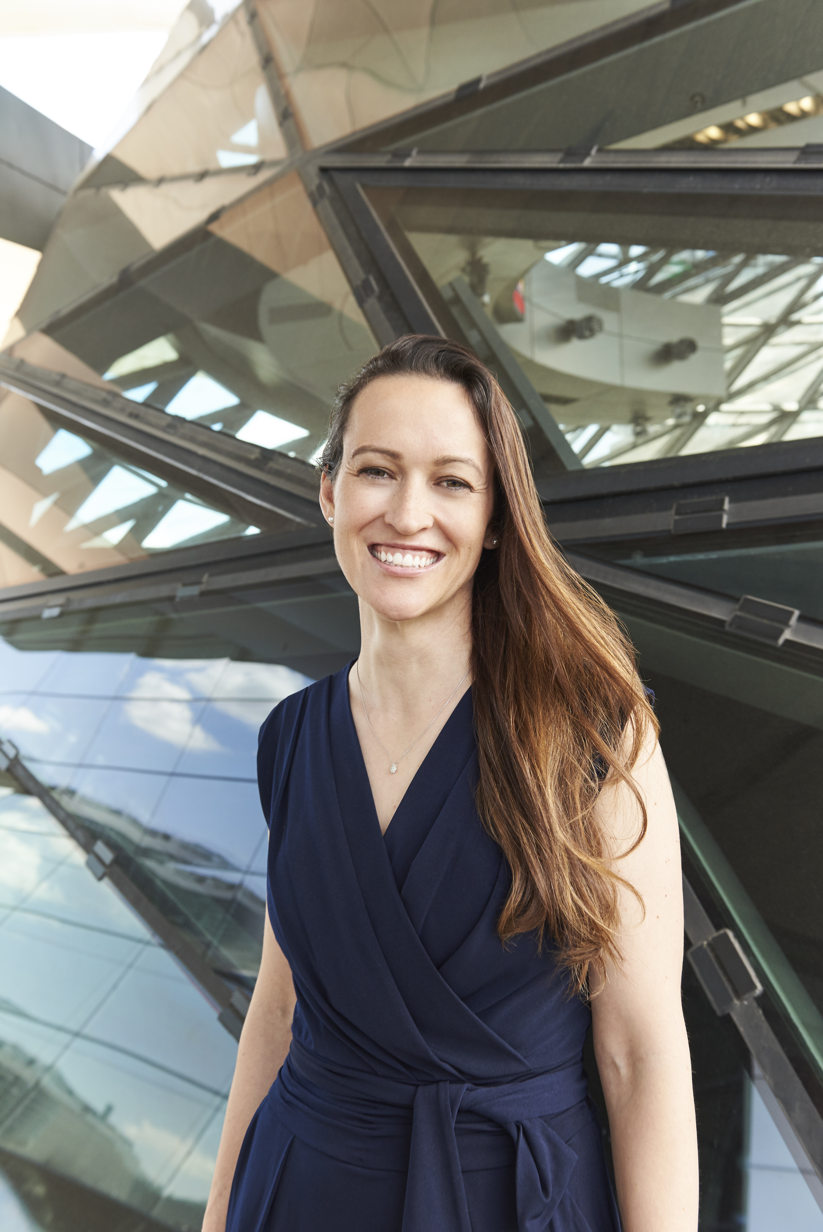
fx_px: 1165
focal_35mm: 34
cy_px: 616
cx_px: 412
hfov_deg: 38.9
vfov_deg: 55.8
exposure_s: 1/125
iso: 400
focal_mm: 34
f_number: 6.3
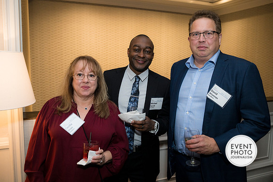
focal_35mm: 32
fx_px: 243
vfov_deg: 41.1
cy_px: 91
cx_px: 136
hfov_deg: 58.7
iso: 800
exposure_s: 1/125
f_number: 4
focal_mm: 32
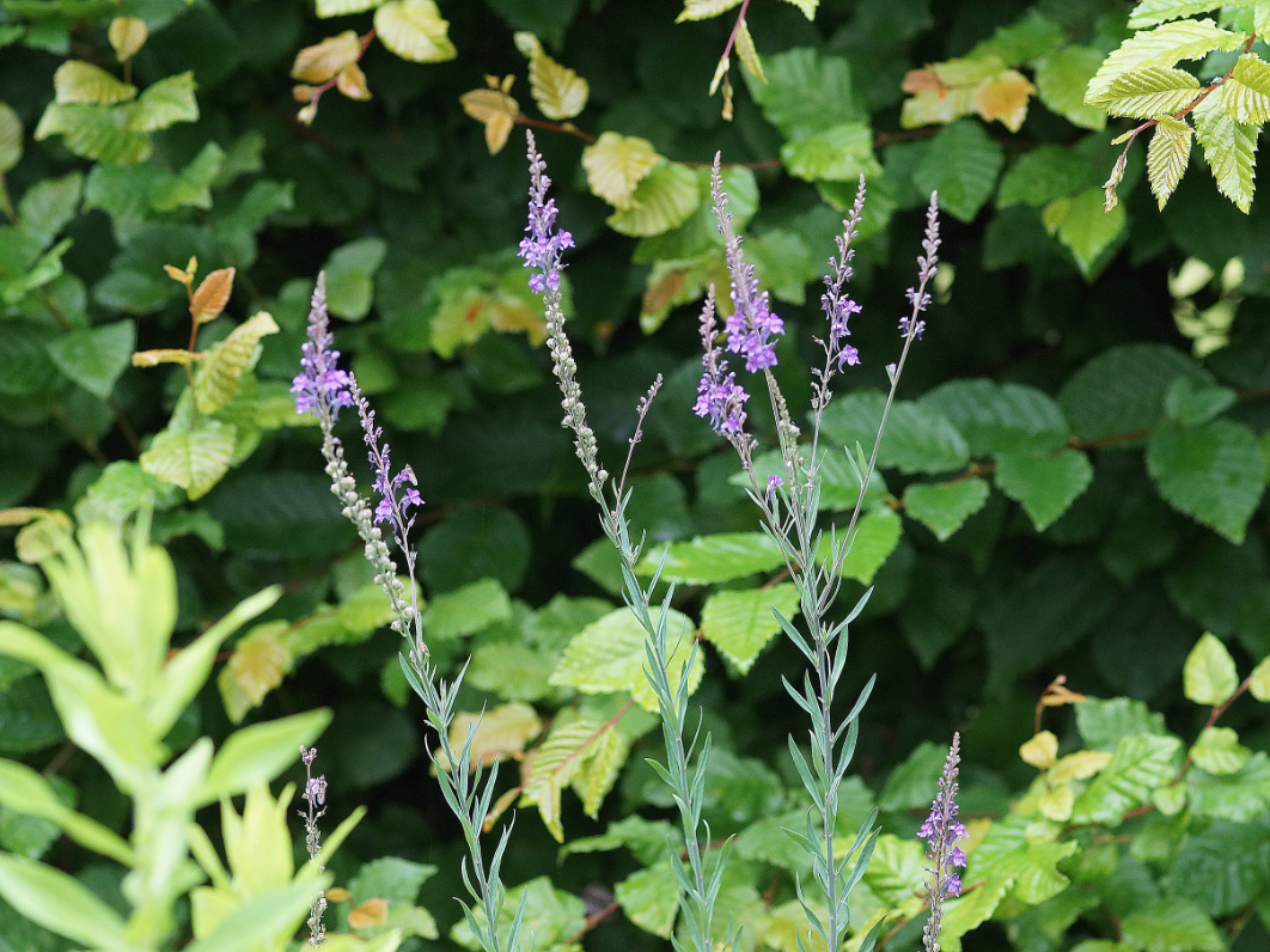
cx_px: 706
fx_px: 5979
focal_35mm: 163
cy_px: 477
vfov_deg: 9.1
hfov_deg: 12.1
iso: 640
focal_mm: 100
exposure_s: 1/160
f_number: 4
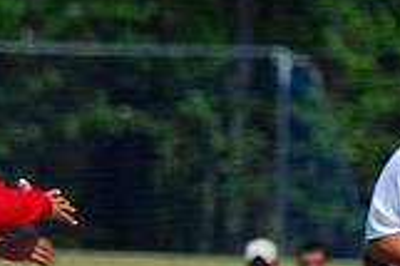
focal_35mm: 1787
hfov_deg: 1.2
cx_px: 537
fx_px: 19835
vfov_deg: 0.8
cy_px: 211
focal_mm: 330
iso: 100
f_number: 7.1
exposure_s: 1/160
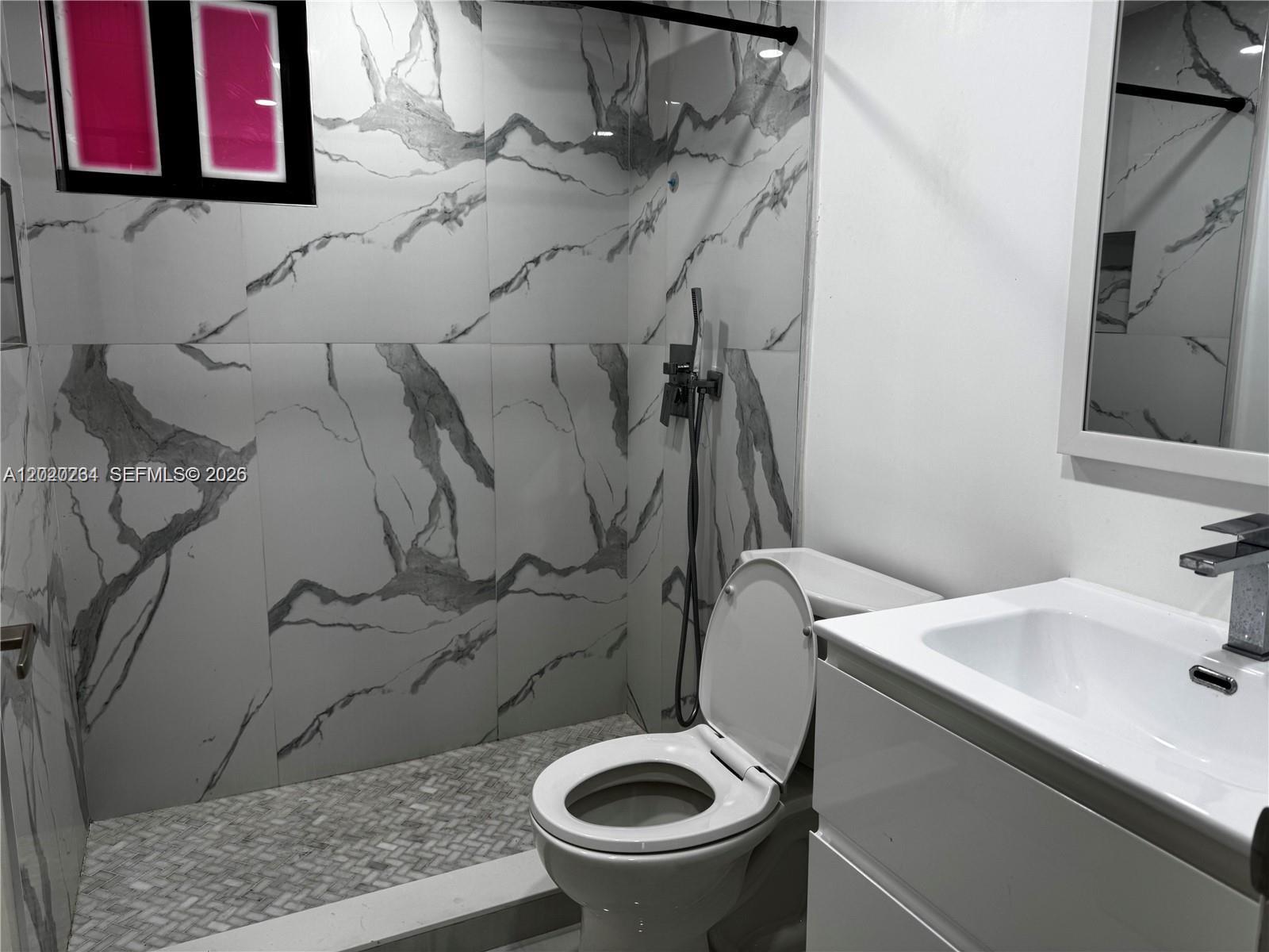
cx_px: 634
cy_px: 476
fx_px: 880
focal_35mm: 24
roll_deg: -0.6
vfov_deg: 56.8
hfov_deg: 71.6
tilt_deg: -10.6
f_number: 1.78
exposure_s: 1/120
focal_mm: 6.76
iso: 64
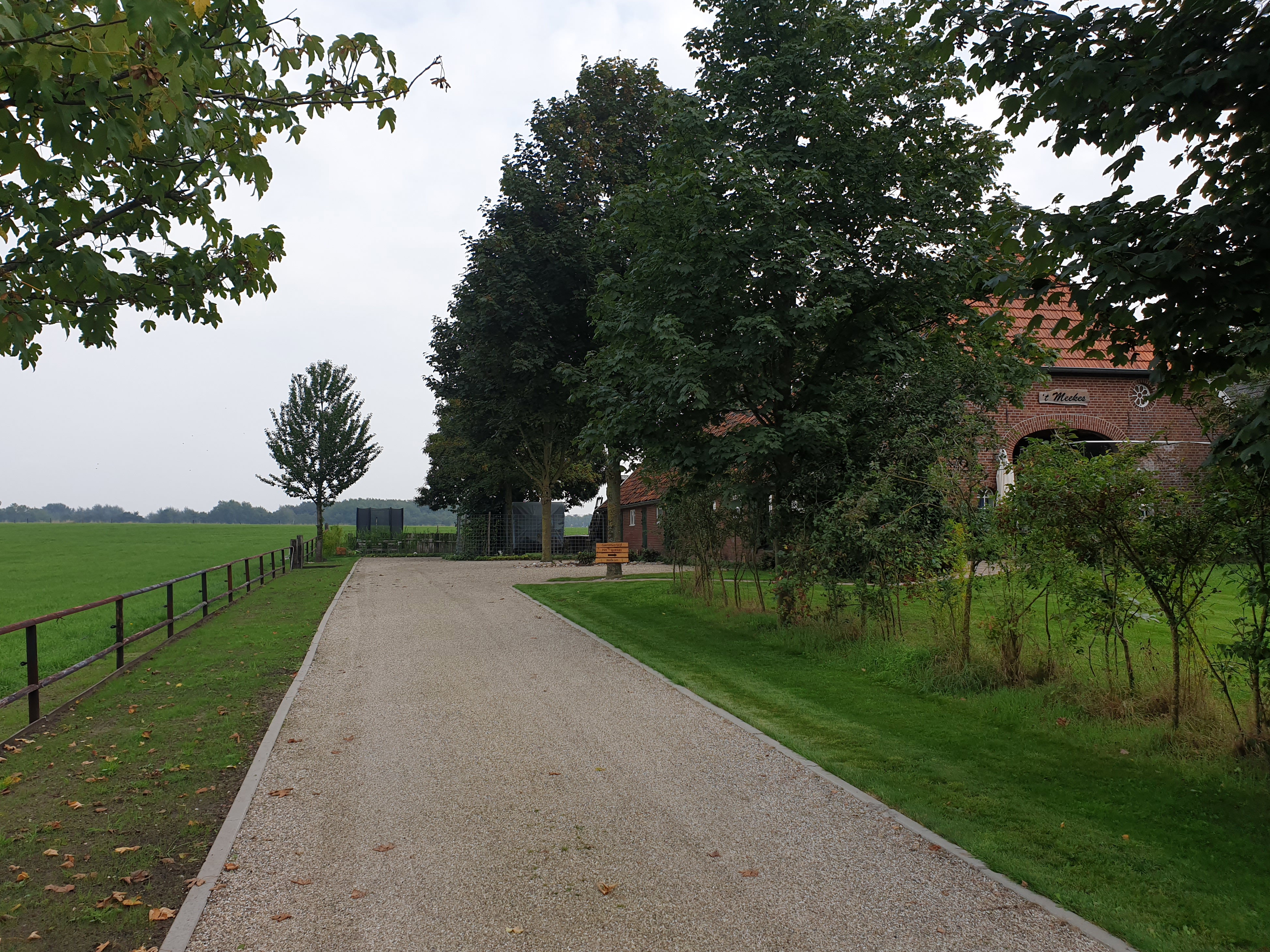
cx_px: 633
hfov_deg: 65.3
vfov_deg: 51.4
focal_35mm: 27
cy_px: 470
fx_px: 991
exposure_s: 1/1112
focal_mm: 4.3
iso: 50
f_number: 2.4
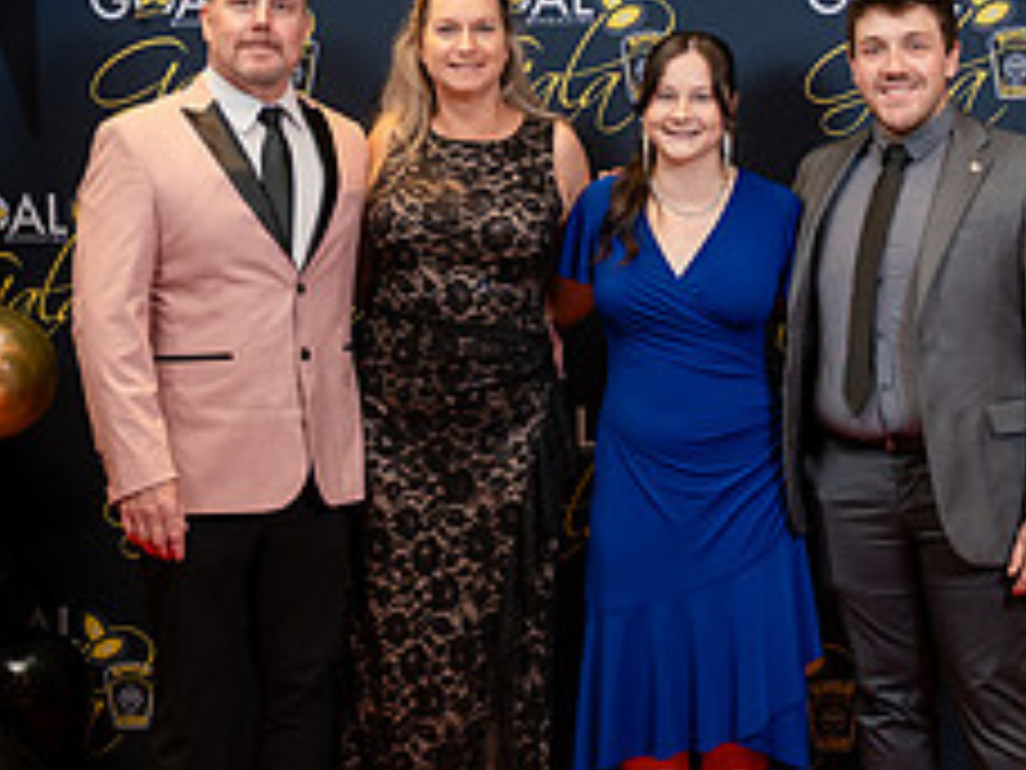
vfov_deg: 18.2
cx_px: 549
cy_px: 250
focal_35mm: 81
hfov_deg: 24.1
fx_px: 2401
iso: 1000
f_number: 2.8
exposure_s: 1/160
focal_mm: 28
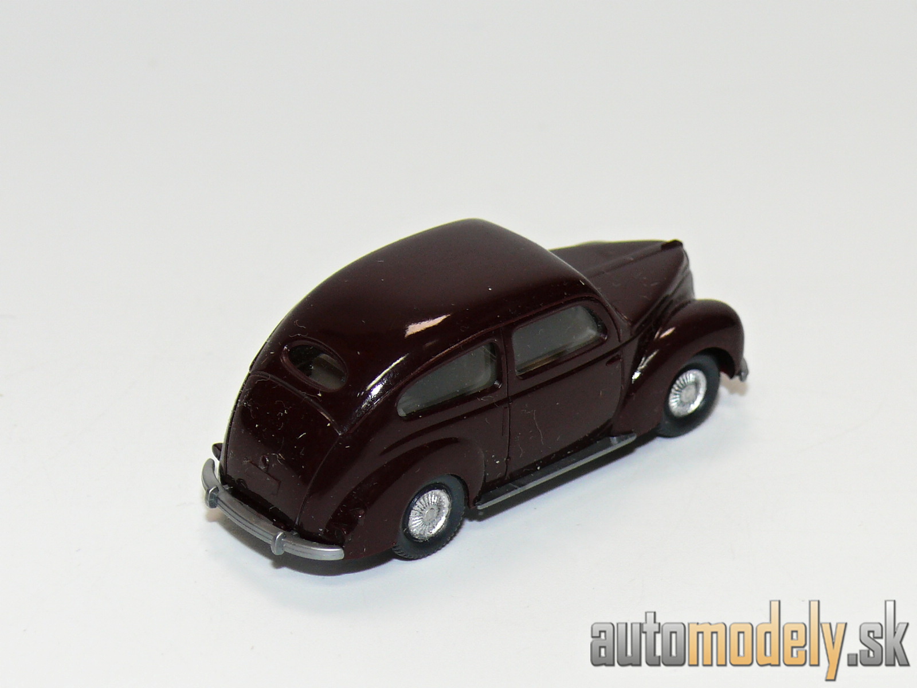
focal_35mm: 137
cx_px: 458
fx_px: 3629
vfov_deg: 10.8
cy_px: 344
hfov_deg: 14.4
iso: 100
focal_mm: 16.4
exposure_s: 1/30
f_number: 4
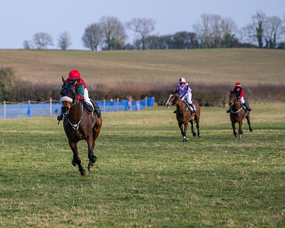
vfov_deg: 6.6
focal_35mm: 234
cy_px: 107
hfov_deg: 8.2
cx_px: 22
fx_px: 1977
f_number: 2.8
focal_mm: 120
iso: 400
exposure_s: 1/3200
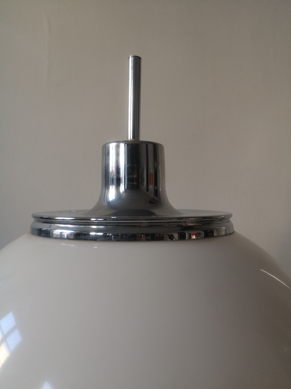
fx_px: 303
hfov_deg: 51.4
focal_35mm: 27
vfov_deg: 65.3
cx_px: 146
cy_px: 194
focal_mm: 3.95
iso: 100
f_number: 1.8
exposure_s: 1/50
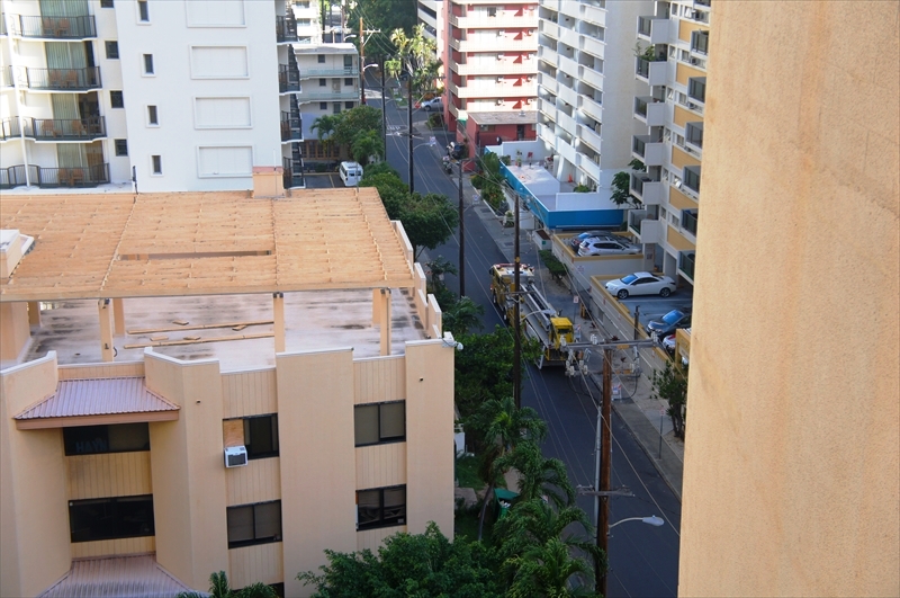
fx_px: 1273
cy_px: 299
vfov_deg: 26.4
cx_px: 450
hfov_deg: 38.9
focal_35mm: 51
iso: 200
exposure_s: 1/250
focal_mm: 34
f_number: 5.6
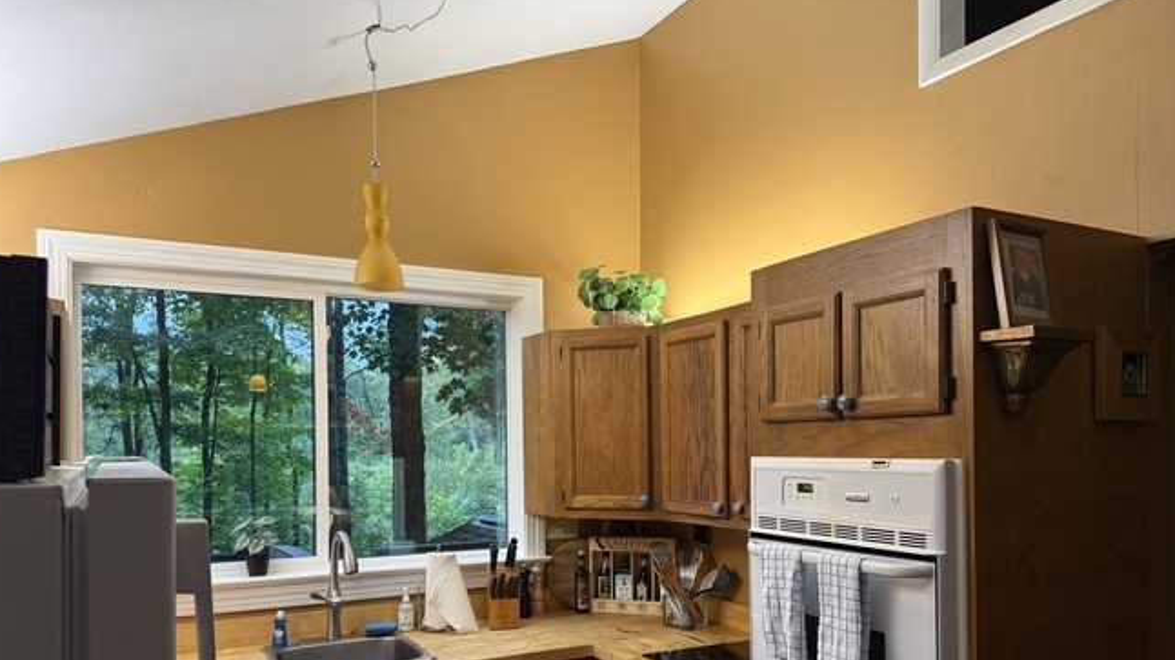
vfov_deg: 42.2
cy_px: 445
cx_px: 579
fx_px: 841
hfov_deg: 69.9
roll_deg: -0.1
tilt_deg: -0.3
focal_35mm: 27
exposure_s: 1/60
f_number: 1.78
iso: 160
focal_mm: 6.76
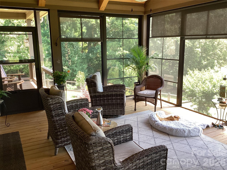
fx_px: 203
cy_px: 85
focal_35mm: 31
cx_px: 114
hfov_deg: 58.4
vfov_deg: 45.4
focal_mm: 3.3
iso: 64
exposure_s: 1/100
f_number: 2.4
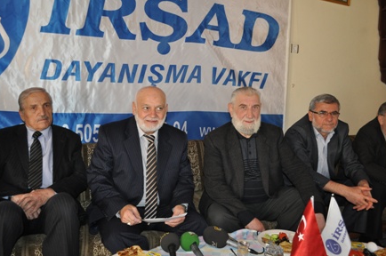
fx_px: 332
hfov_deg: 60.4
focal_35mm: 31
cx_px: 189
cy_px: 132
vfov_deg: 42.2
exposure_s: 1/60
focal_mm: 20
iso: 800
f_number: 3.8
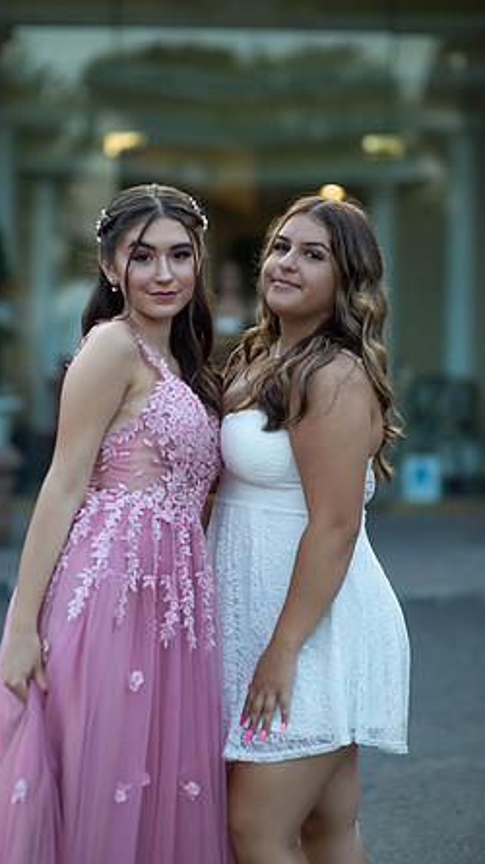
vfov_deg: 23.7
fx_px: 2060
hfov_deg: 13.4
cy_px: 433
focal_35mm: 90
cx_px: 203
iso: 250
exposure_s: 1/1000
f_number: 2
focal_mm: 85
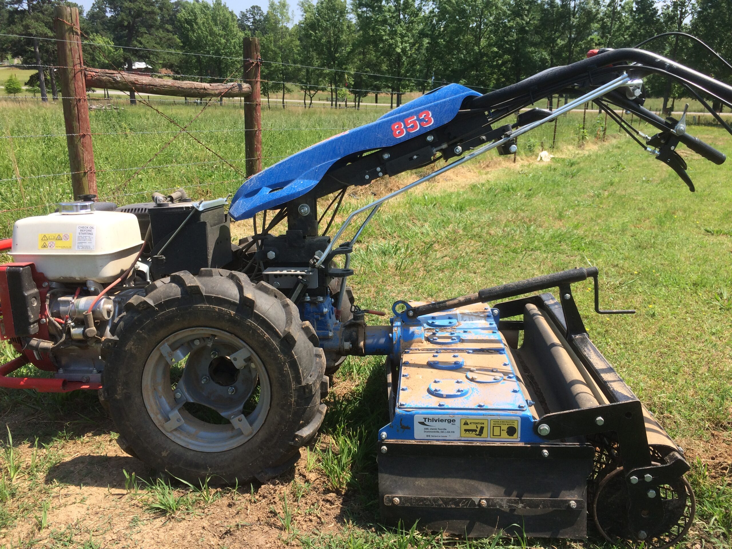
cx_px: 366
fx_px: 613
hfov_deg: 61.7
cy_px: 274
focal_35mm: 29
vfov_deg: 48.2
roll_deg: +0.2
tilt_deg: -16.3
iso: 32
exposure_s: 1/1172
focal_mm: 4.15
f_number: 2.2
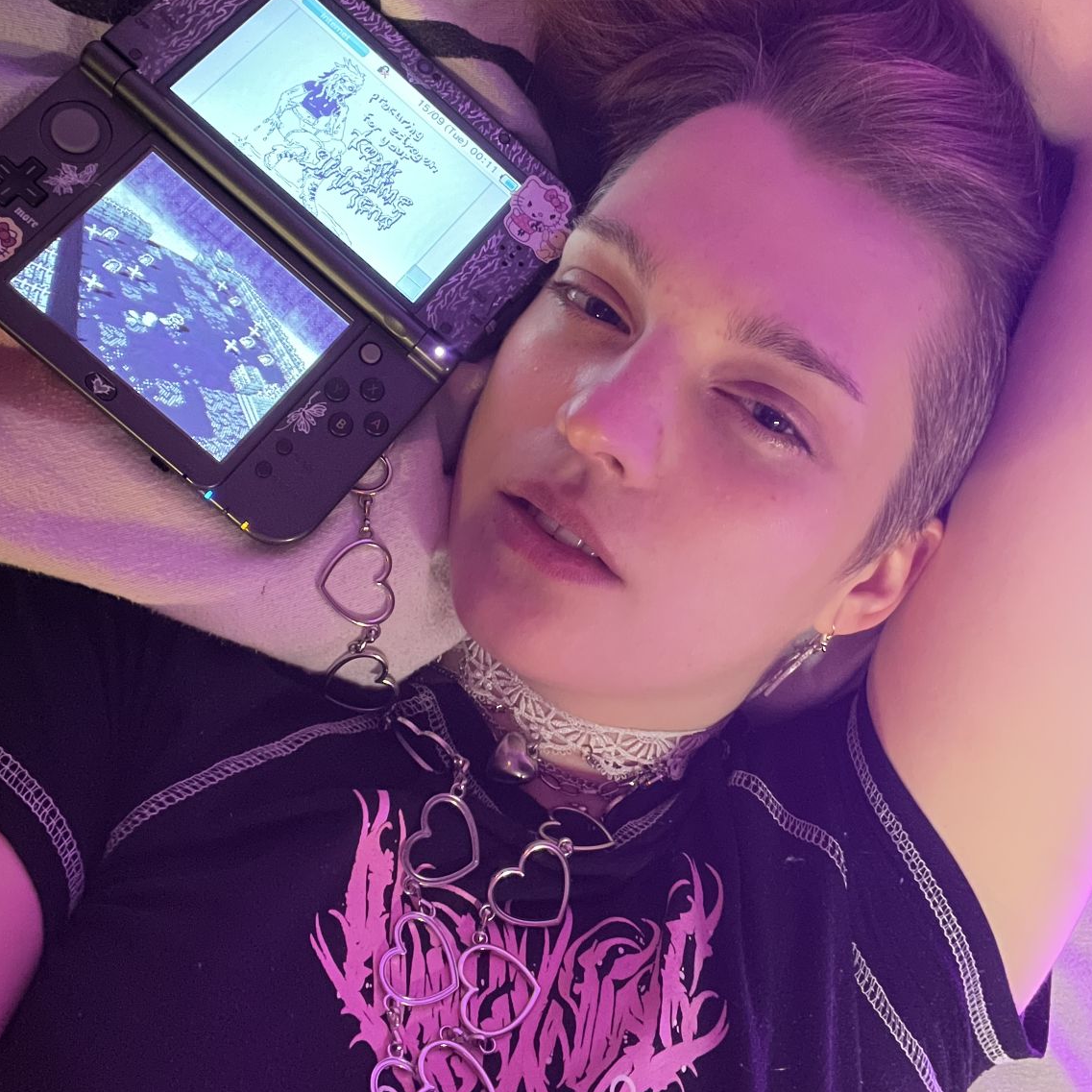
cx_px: 552
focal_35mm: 36
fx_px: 1285
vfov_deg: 45.8
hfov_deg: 46.0
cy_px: 444
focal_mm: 2.71
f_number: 2.2
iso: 1250
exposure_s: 1/15
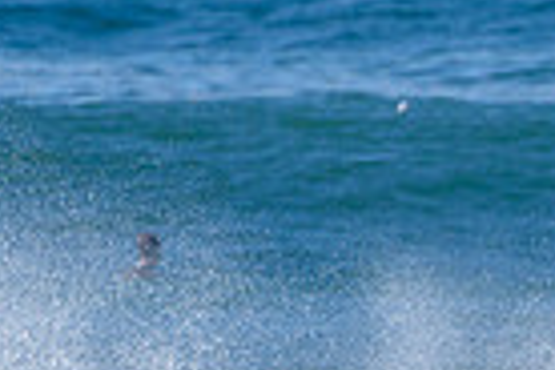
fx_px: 35841
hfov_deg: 0.9
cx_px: 801
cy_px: 496
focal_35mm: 2325
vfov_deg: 0.6
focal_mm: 500
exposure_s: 1/2000
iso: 140
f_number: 5.6
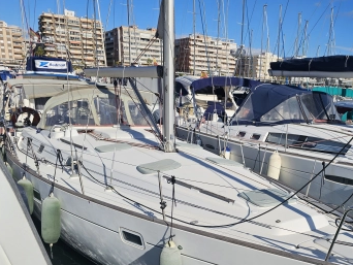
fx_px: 378
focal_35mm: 37
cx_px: 256
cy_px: 201
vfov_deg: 37.7
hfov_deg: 48.5
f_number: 1.7
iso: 10
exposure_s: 1/1663
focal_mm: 6.3
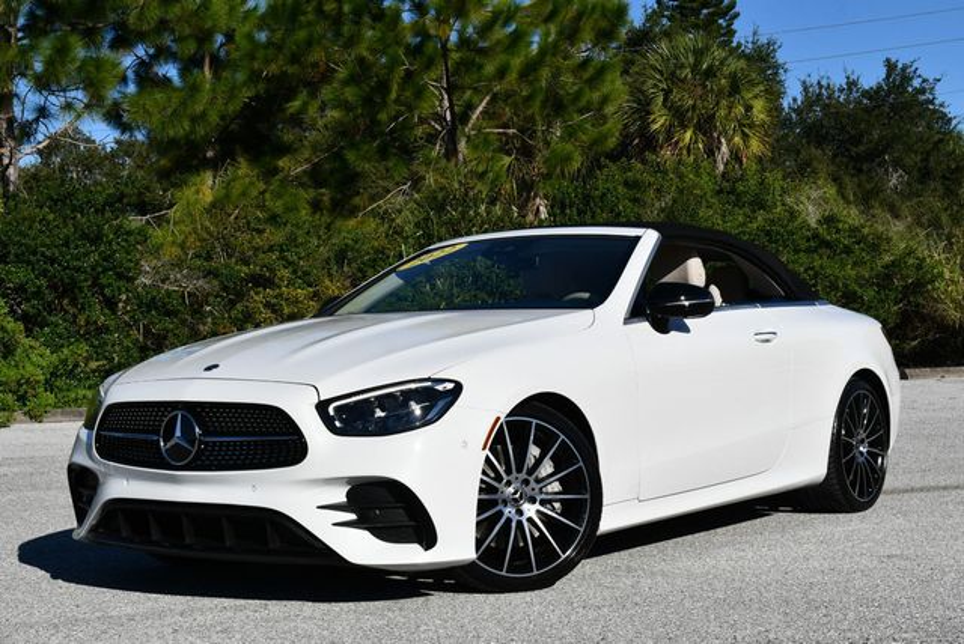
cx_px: 482
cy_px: 322
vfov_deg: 22.7
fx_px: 1608
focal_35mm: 60
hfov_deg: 33.4
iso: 100
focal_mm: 30
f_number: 9
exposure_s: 1/320
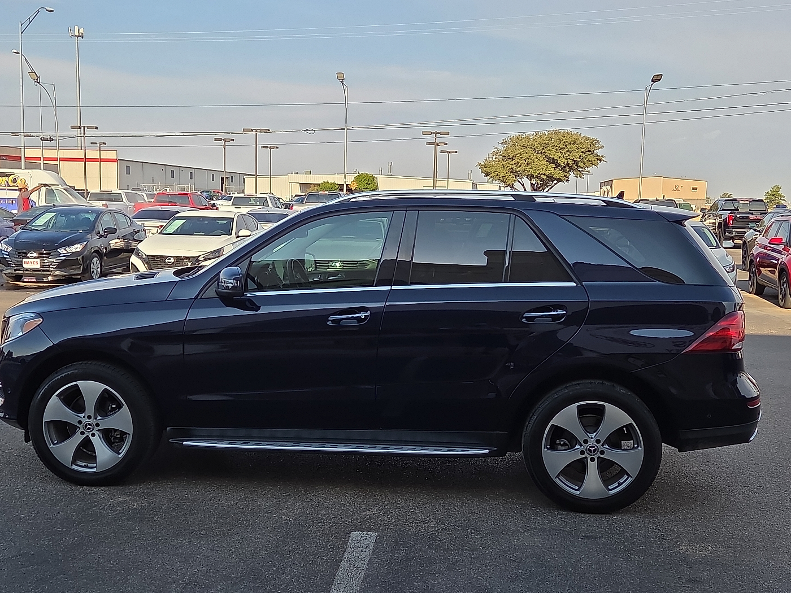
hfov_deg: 46.8
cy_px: 316
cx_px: 392
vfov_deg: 35.9
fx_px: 914
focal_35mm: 40
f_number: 1.8
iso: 25
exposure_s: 1/1111
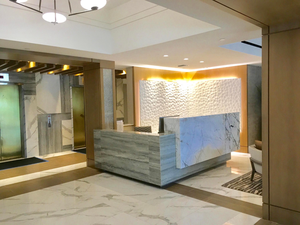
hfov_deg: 61.7
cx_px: 150
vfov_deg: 48.2
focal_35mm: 29
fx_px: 251
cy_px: 112
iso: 40
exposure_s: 1/30
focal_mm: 4.15
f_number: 2.2
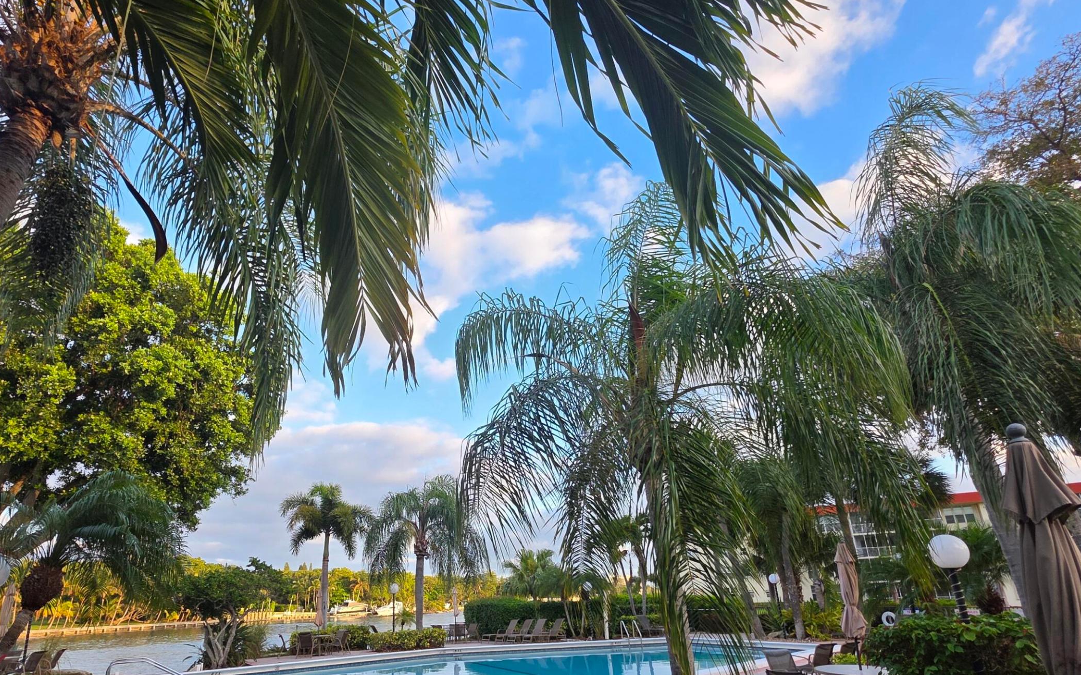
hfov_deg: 87.6
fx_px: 560
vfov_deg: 61.7
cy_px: 400
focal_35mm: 19
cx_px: 479
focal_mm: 2.2
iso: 40
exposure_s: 1/279
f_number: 1.9
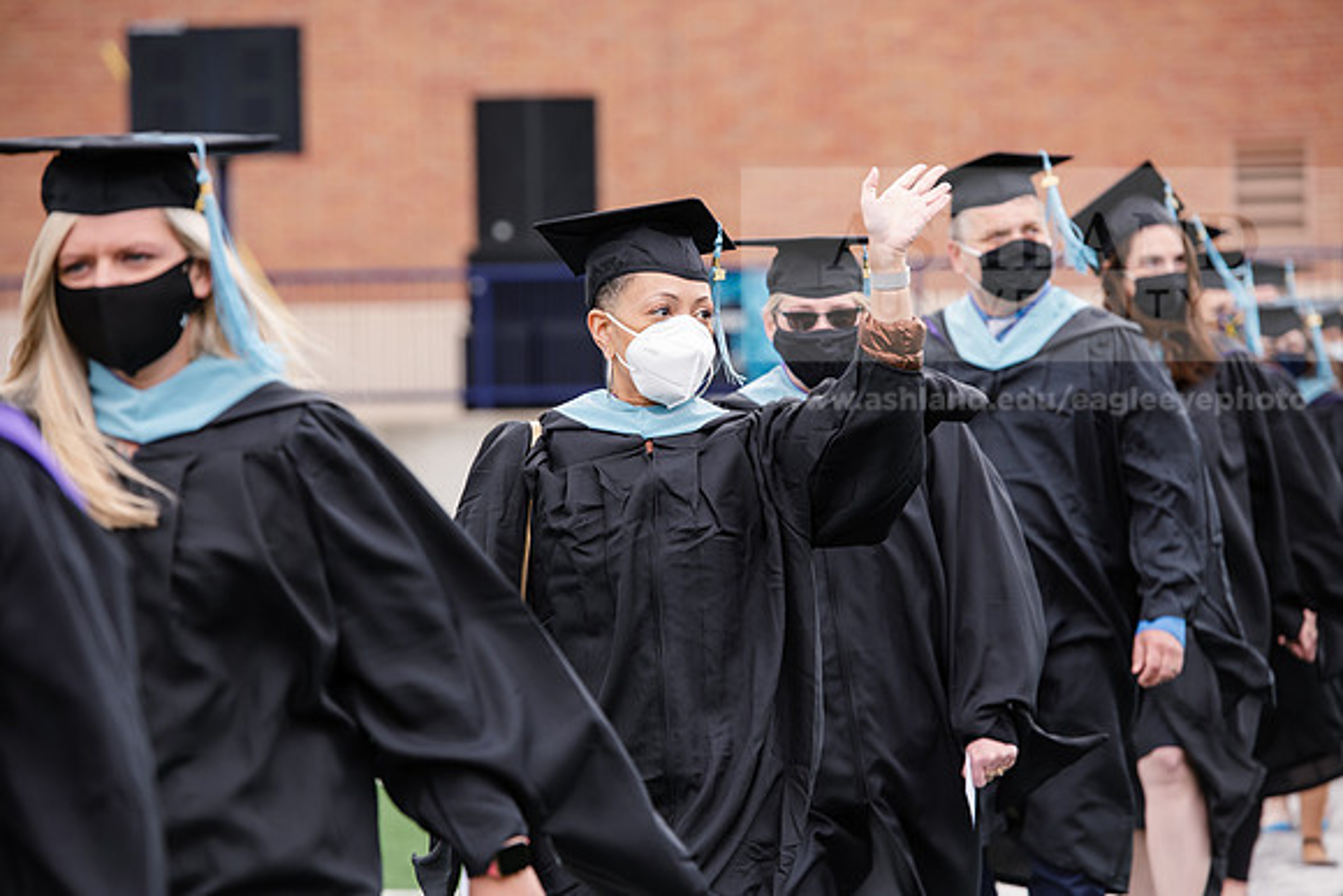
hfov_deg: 12.1
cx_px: 672
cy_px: 448
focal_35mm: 170
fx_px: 6343
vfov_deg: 8.1
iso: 500
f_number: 5
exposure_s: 1/640
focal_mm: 170
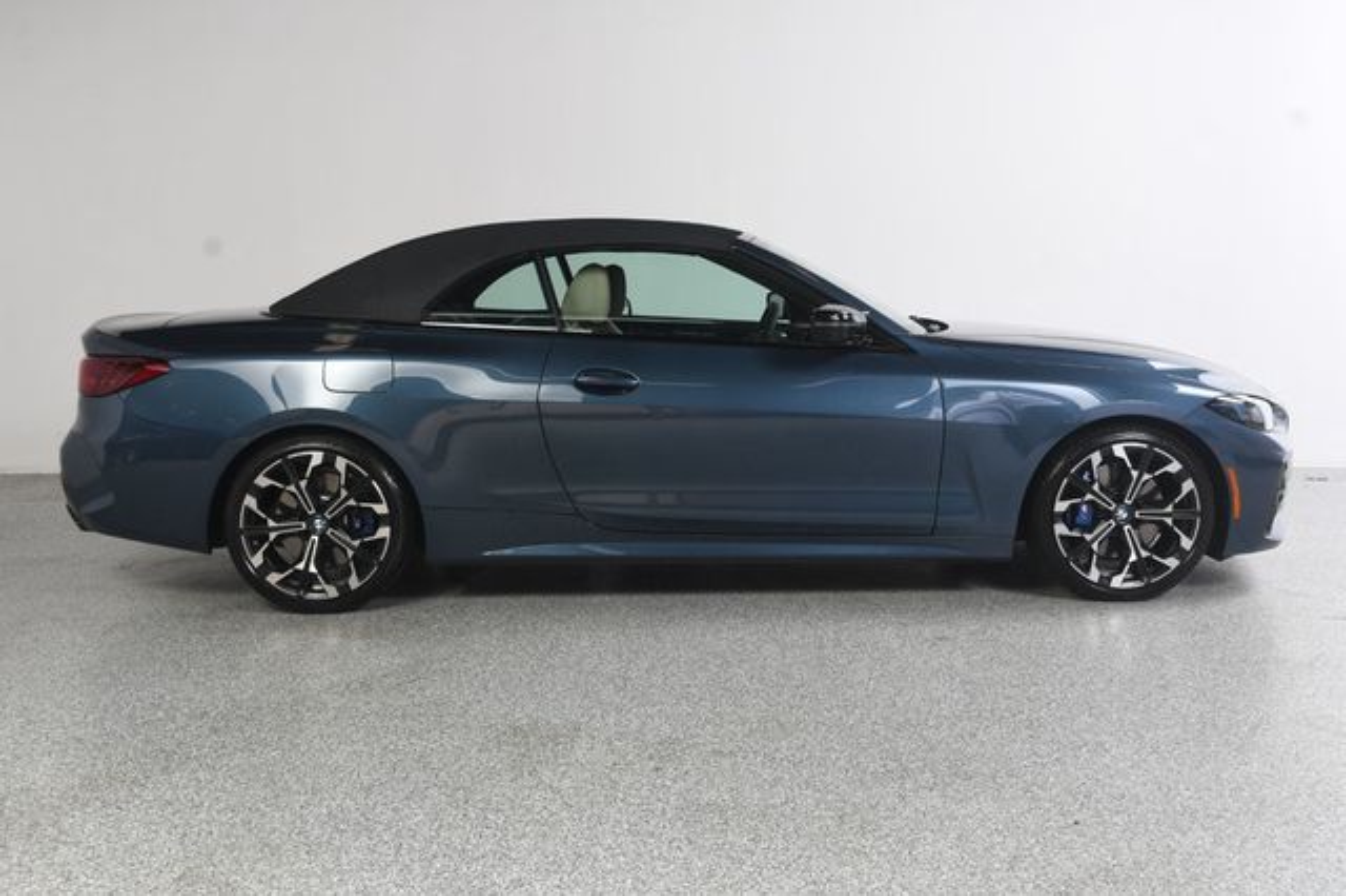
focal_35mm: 36
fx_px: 1345
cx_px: 673
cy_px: 448
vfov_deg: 36.8
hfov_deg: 53.2
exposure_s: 1/160
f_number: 8
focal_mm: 24
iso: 100
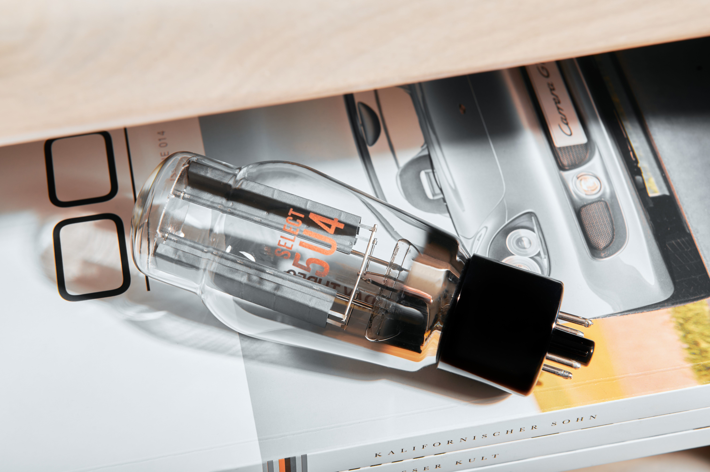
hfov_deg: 28.9
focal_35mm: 70
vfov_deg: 19.4
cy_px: 236
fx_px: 1380
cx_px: 355
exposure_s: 1/200
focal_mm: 70
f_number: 13
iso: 50
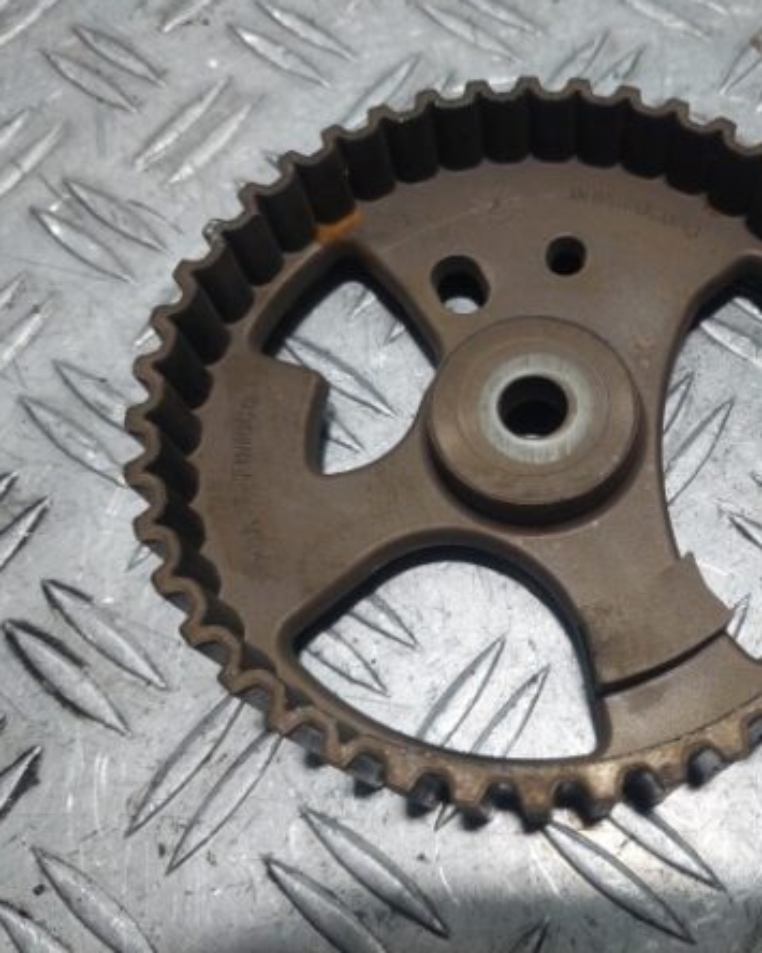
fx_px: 931
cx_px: 569
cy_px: 474
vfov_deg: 54.2
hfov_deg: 43.2
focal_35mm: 33
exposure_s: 1/100
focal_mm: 5.23
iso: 64
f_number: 1.8
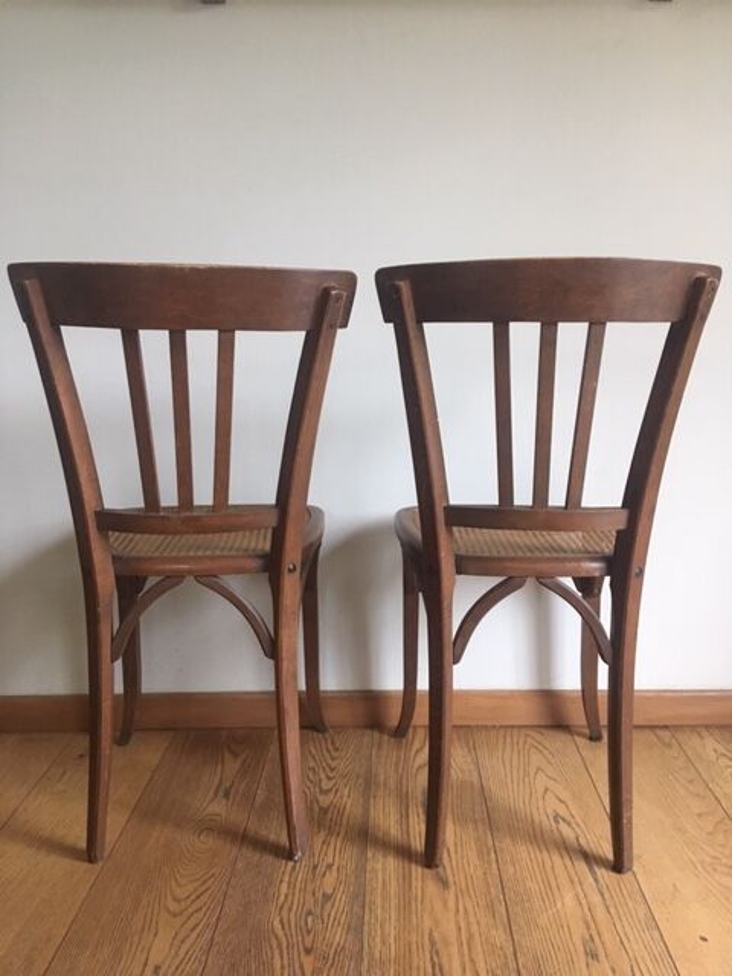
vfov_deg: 61.7
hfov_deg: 48.2
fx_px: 818
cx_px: 366
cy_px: 488
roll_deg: +0.4
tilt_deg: -11.2
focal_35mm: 29
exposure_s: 1/25
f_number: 2.2
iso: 200
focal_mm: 4.15
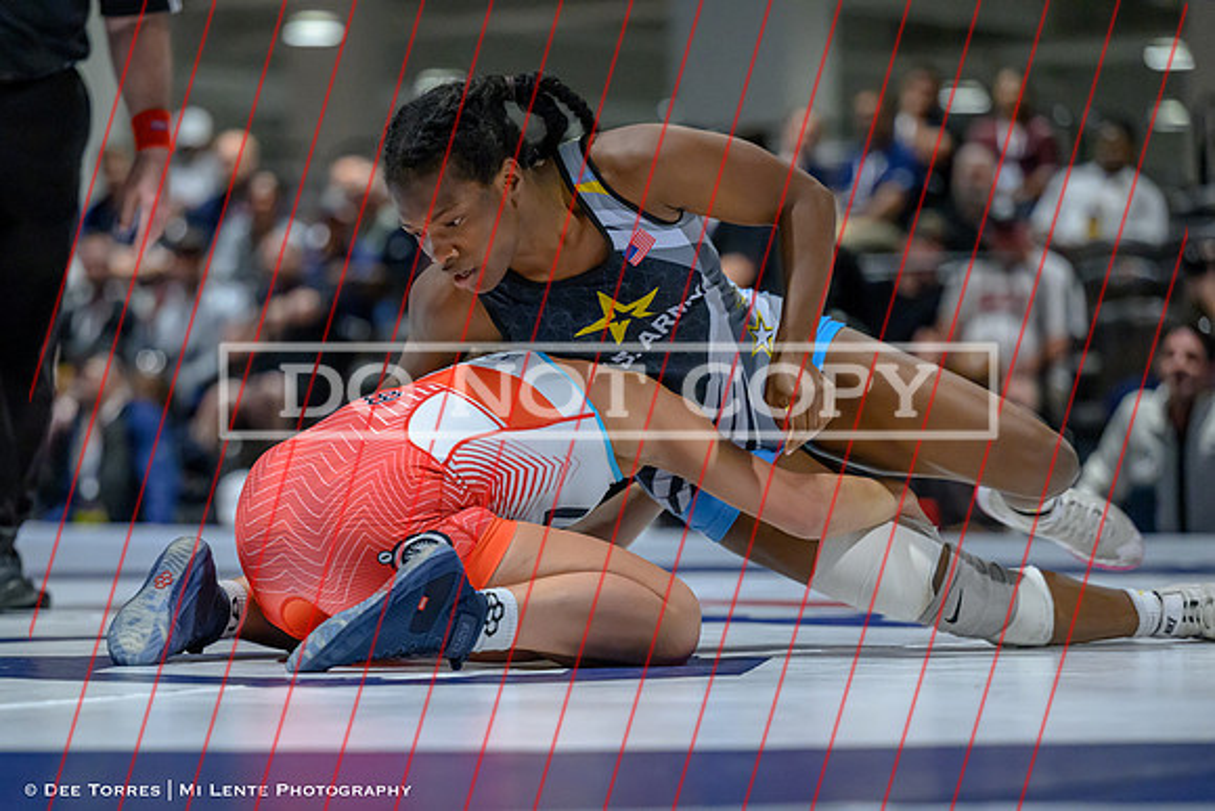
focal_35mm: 161
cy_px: 517
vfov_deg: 8.5
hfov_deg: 12.7
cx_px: 553
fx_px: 5449
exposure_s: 1/640
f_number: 2.8
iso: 6400
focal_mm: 125
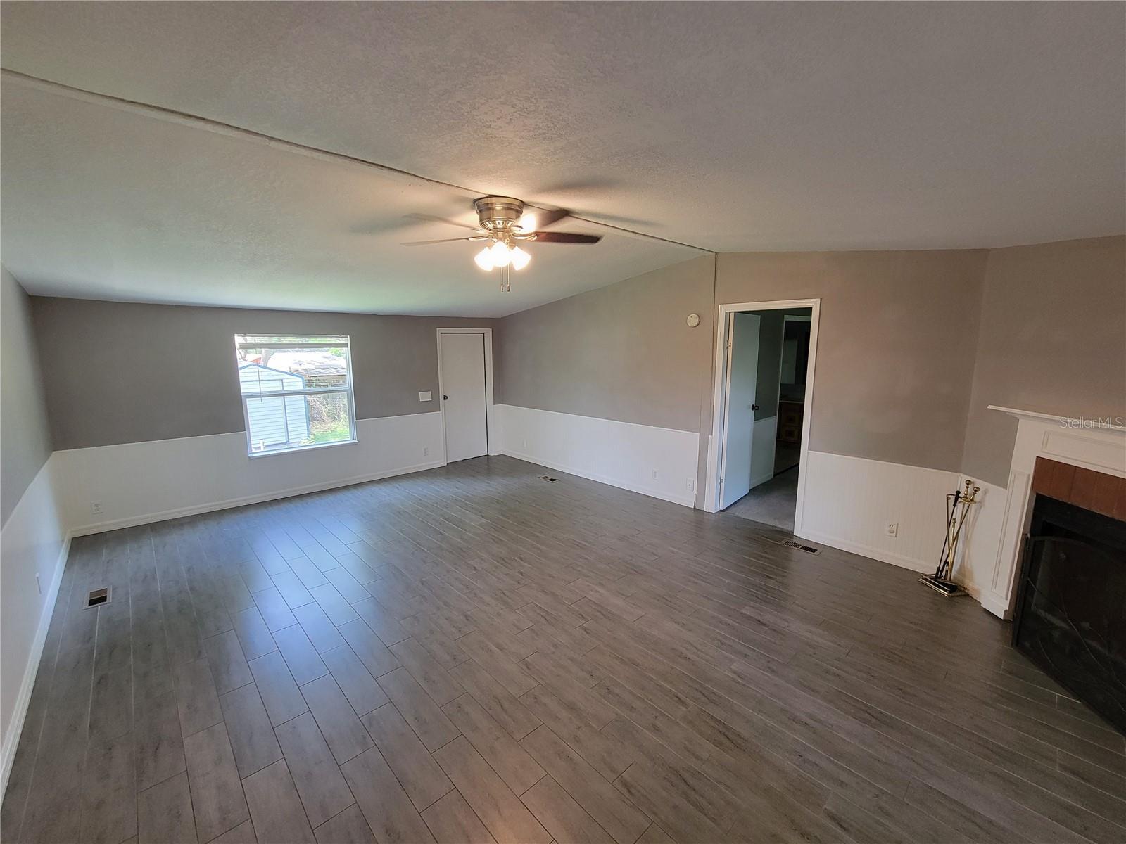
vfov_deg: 89.9
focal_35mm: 13
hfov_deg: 106.2
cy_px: 422
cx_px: 563
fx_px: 423
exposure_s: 1/60
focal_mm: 2.2
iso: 250
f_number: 2.2
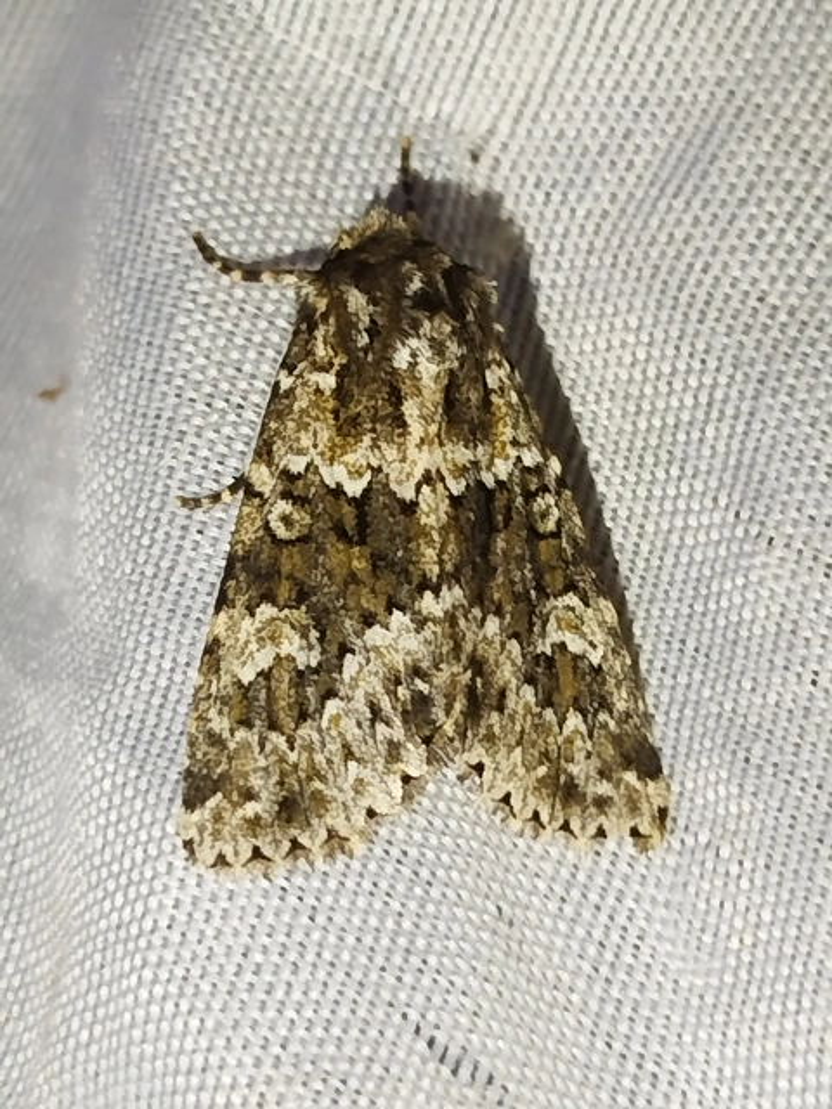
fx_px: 2916
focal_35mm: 91
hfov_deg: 16.2
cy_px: 554
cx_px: 416
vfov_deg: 21.5
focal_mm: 5.31
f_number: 1.7
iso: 80
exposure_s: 1/50
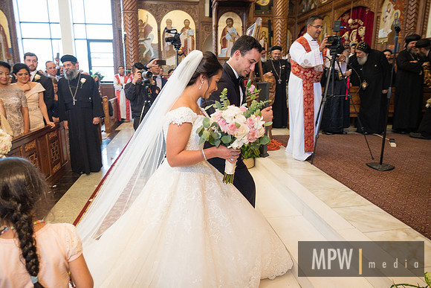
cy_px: 144
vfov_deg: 51.8
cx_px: 216
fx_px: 296
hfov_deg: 72.1
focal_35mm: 25
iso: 2000
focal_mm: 16
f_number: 2.8
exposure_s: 1/125
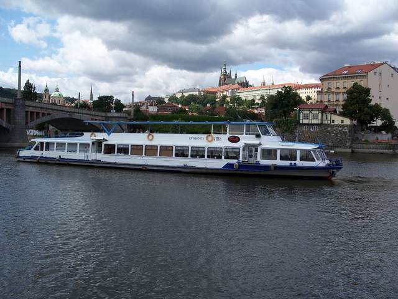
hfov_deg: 50.1
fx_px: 425
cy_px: 150
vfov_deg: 38.7
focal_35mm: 37
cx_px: 199
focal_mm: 7.8
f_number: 4
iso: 64
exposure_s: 1/640
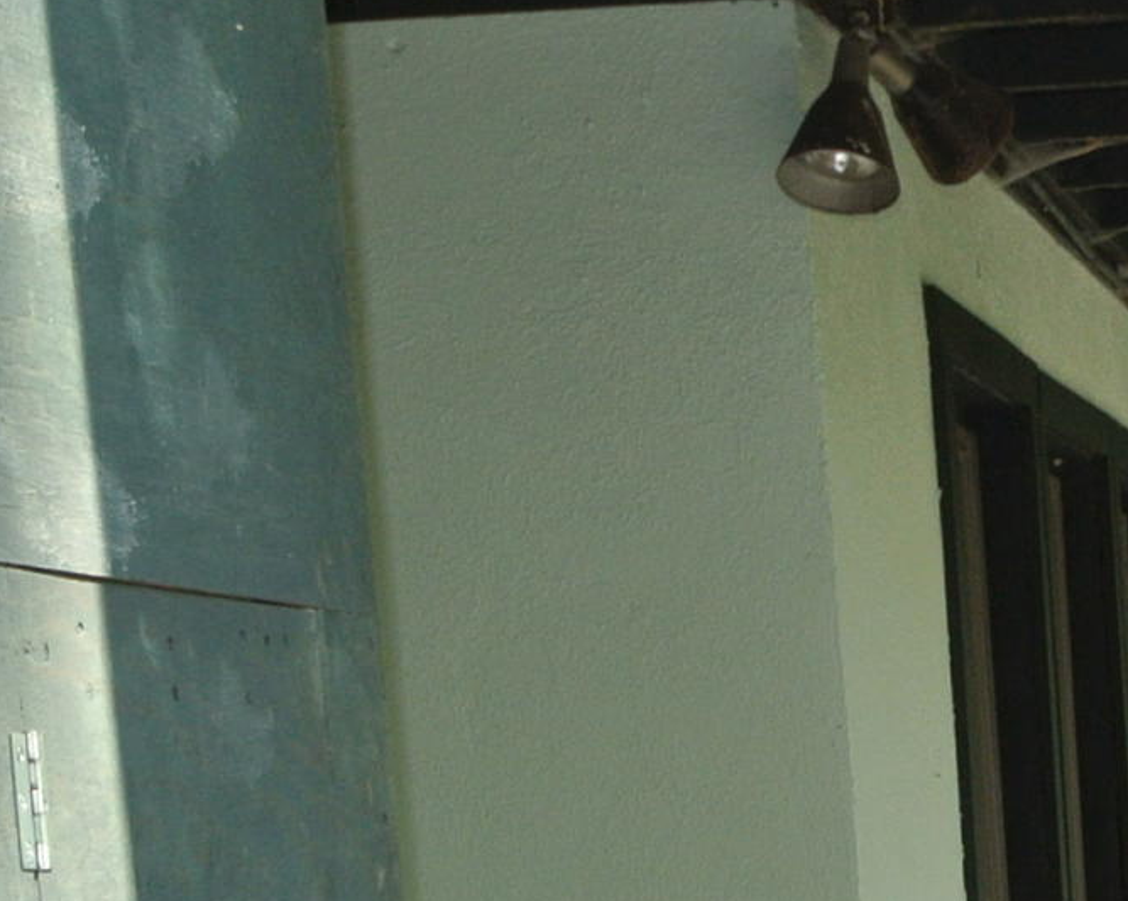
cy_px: 1295
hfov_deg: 12.5
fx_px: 4939
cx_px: 1637
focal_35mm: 148
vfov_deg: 10.1
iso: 200
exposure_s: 1/60
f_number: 6.3
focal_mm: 13
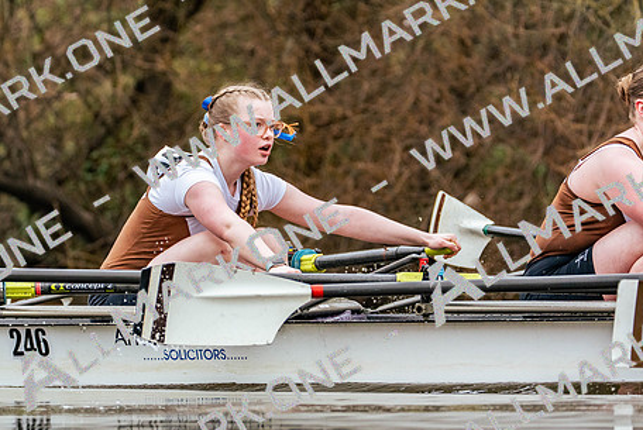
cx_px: 307
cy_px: 194
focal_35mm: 352
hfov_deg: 5.8
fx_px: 6293
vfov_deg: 3.9
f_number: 6.3
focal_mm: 277
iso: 4000
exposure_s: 1/2000
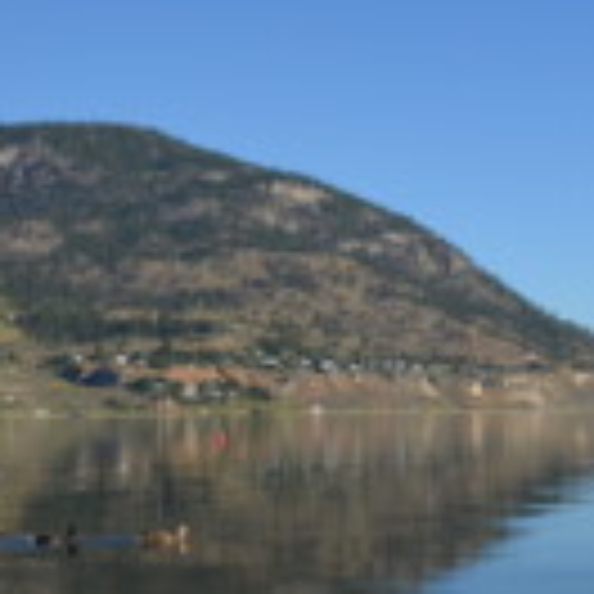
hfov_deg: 18.1
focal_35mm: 87
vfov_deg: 19.8
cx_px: 853
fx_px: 1689
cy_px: 450
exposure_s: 1/250
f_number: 8
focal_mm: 20
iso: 100
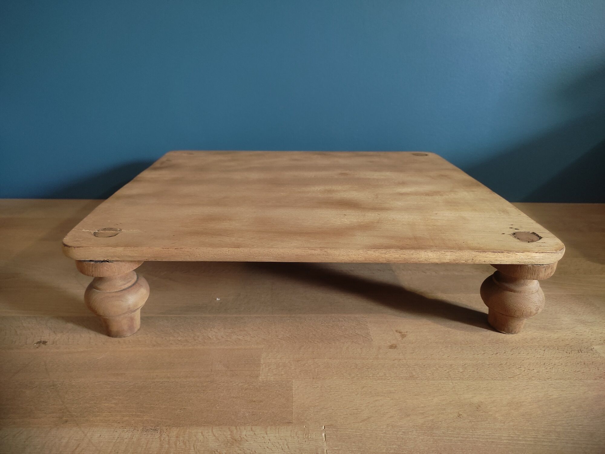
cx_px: 302
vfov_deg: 53.1
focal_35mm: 26
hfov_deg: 67.3
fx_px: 454
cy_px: 227
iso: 1683
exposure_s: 1/25
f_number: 1.79
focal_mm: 4.74
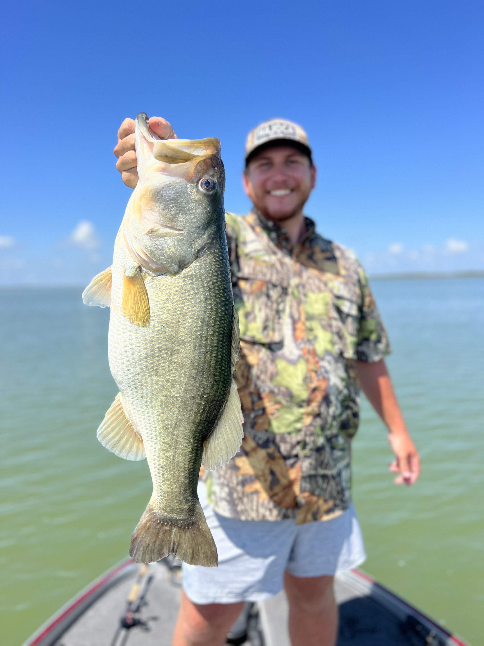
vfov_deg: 67.3
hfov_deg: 53.1
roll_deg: +2.2
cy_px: 323
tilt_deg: -4.0
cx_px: 242
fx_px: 485
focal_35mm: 26
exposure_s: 1/4444
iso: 50
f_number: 1.5
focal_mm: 5.7
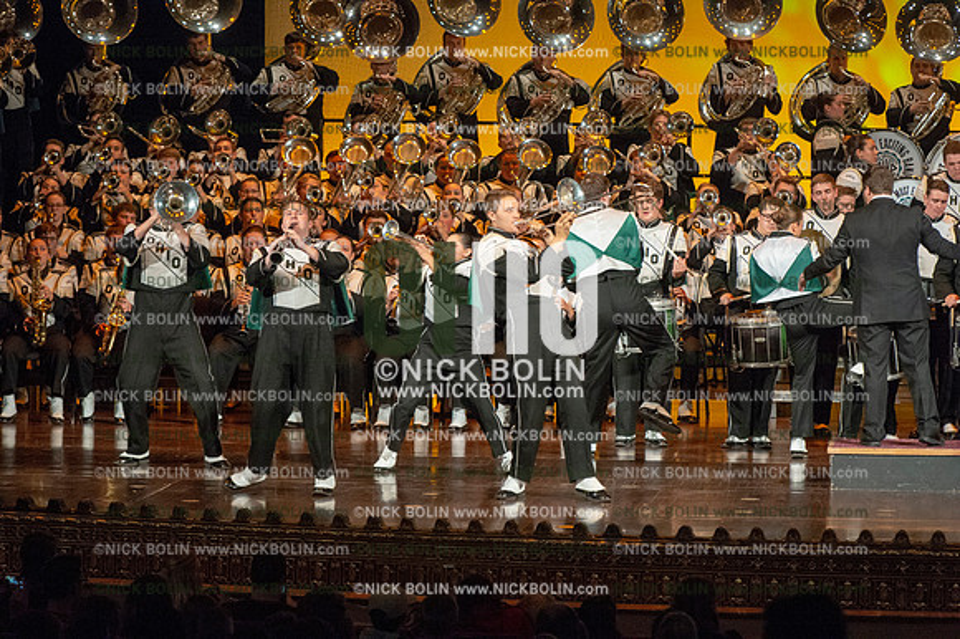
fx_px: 5064
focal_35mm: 190
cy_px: 320
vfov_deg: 7.2
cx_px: 480
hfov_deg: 10.8
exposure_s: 1/320
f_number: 5.6
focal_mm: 190
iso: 8000
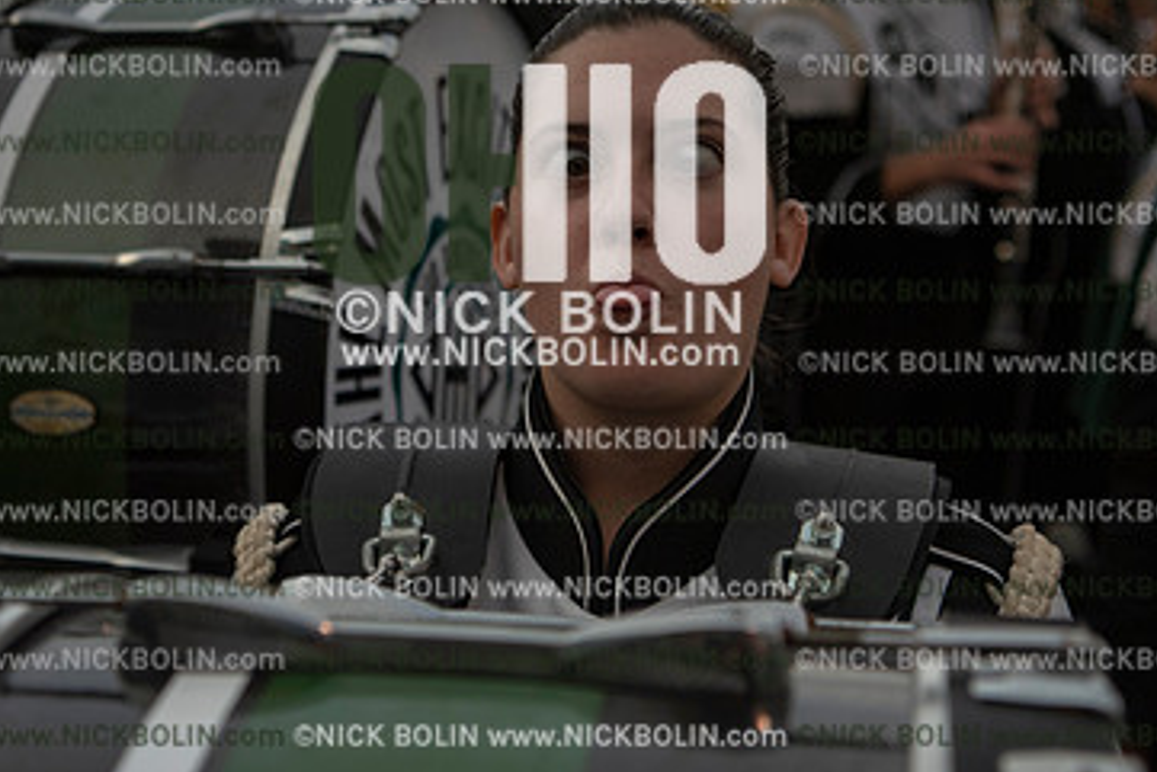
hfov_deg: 27.3
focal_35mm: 74
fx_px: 2379
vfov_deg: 18.4
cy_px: 216
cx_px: 538
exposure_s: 1/4000
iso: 800
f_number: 3.2
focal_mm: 46
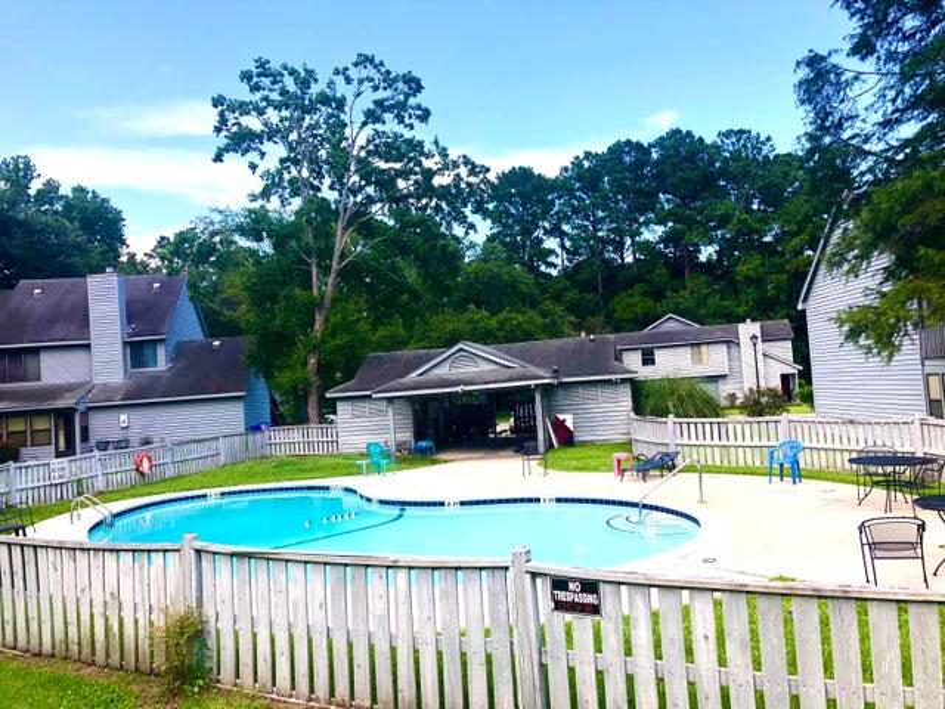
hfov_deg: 63.4
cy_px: 354
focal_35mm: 28
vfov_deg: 49.7
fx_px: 764
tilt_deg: +3.2
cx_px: 472
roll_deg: +3.7
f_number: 1.8
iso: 20
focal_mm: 3.99
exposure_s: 1/358
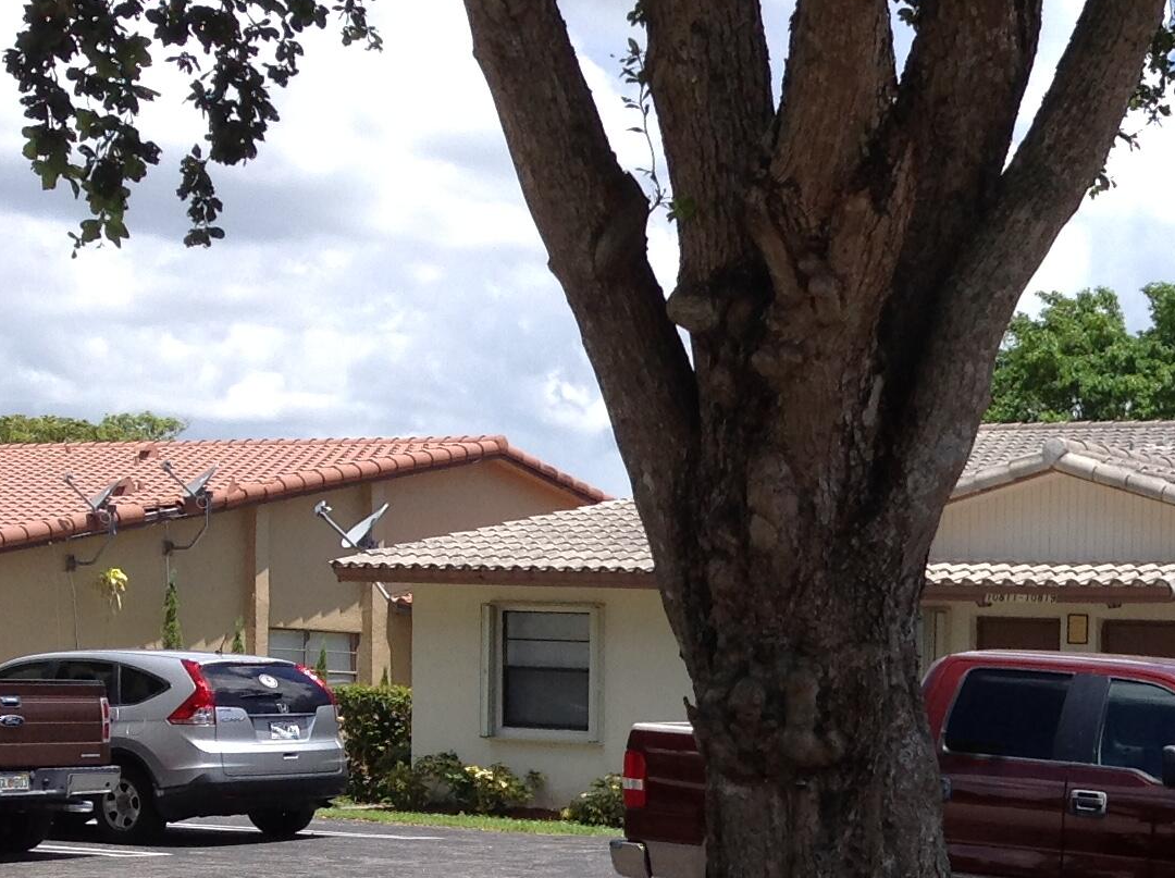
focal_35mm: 84
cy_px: 904
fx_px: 2847
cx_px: 1319
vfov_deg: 17.1
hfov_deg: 22.0
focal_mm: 4.28
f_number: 2.4
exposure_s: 1/1314
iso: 50
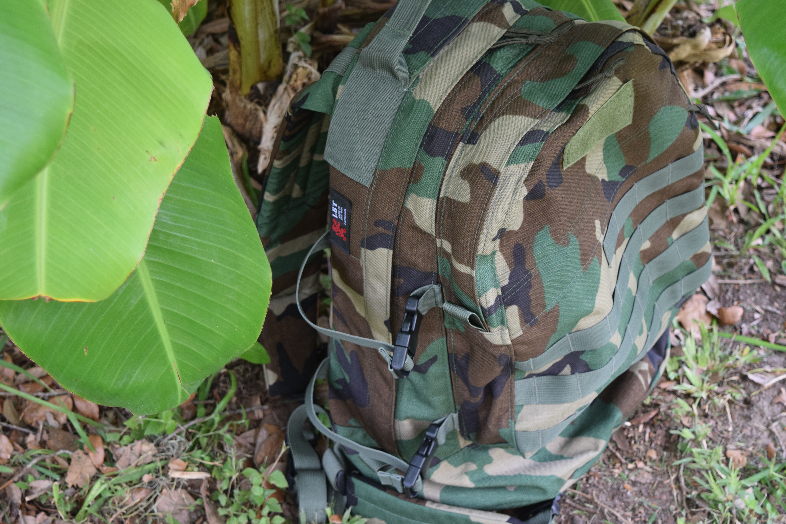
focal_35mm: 72
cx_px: 393
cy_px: 262
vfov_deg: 18.9
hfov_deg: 28.1
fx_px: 1572
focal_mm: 48
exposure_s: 1/60
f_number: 5.3
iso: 720
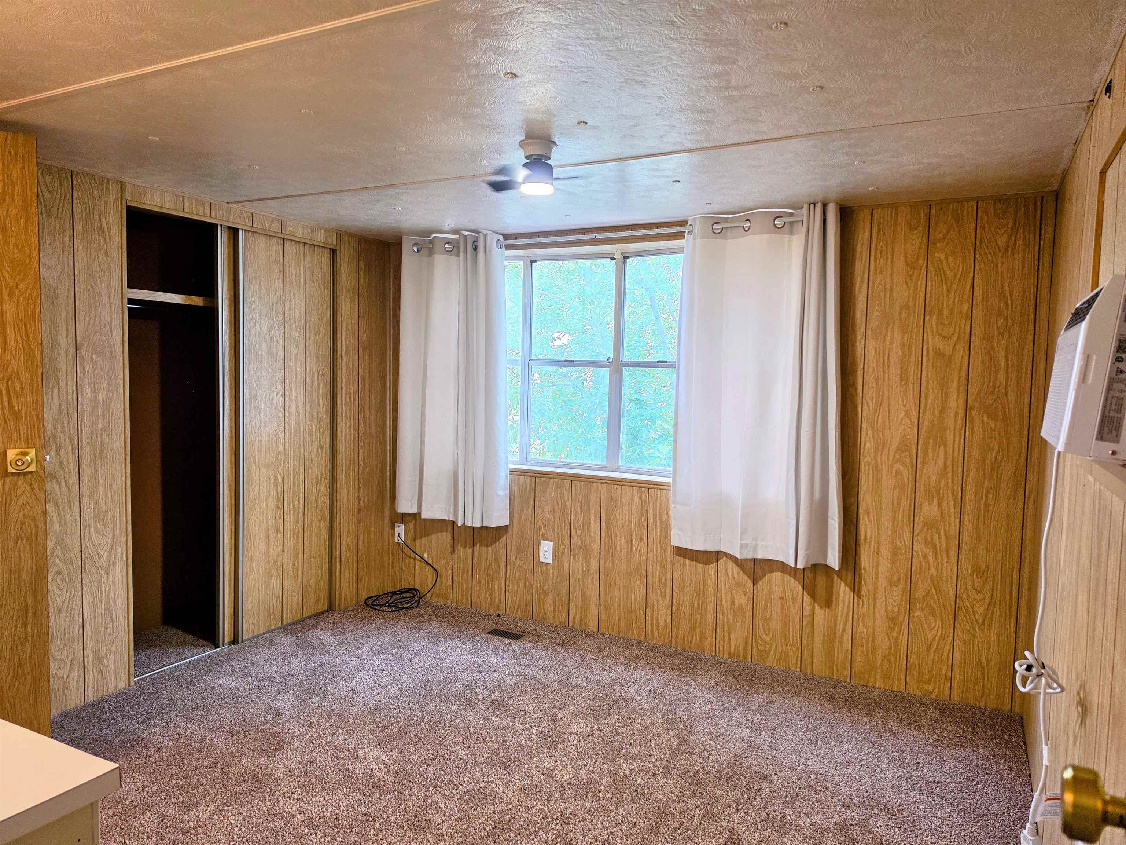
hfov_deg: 73.9
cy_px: 422
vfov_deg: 58.9
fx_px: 748
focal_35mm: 23
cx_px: 563
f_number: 1.4
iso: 125
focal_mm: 6.5
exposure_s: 1/120
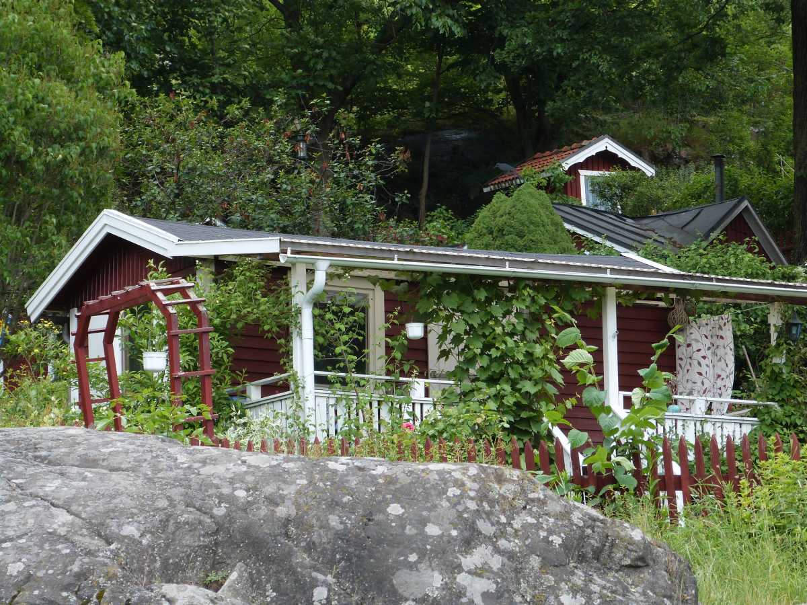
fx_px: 3404
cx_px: 404
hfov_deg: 13.5
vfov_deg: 10.2
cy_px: 302
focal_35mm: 146
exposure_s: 1/200
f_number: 4
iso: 100
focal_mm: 26.3
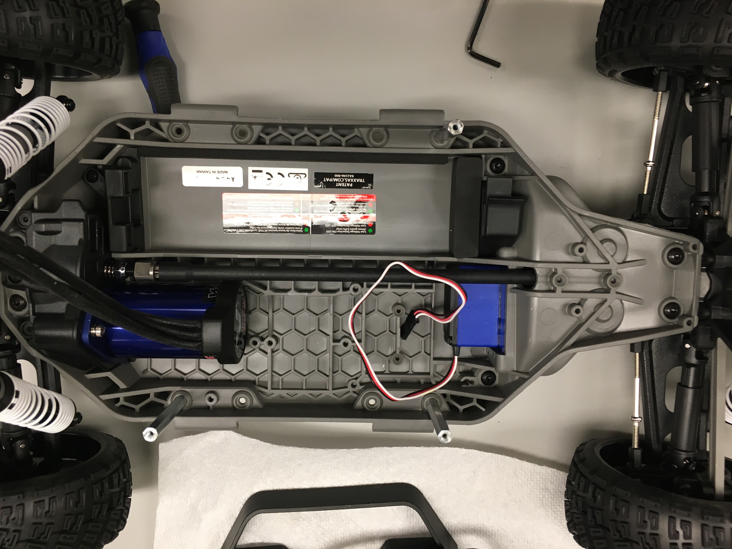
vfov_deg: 48.2
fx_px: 613
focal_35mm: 29
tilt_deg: -84.7
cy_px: 274
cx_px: 366
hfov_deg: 61.7
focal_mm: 4.15
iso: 64
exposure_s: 1/30
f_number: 2.2
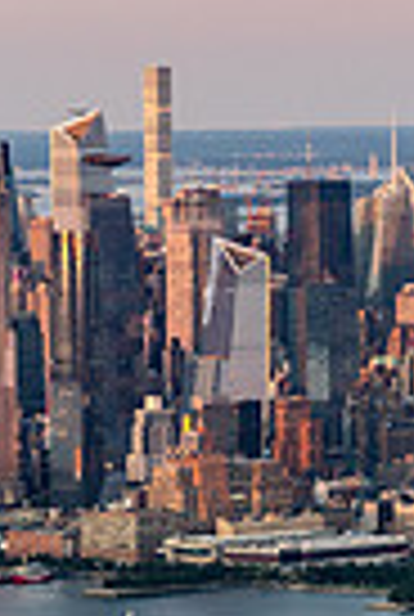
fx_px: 5458
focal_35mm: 318
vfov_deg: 6.5
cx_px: 219
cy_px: 344
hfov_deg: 4.3
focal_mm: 75
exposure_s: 1/400
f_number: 3.5
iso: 400
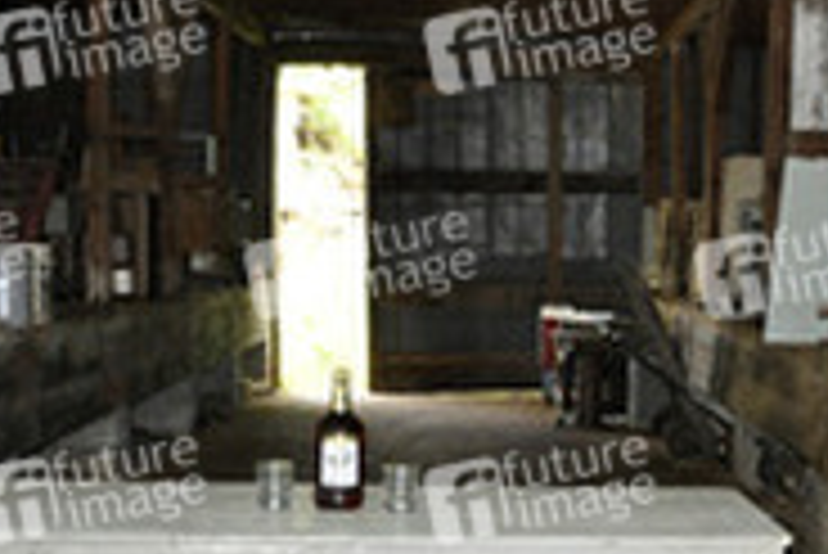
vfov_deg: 20.6
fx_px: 1519
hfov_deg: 28.2
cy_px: 378
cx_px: 868
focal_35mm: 66
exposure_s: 1/60
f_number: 4.5
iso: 1000
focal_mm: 18
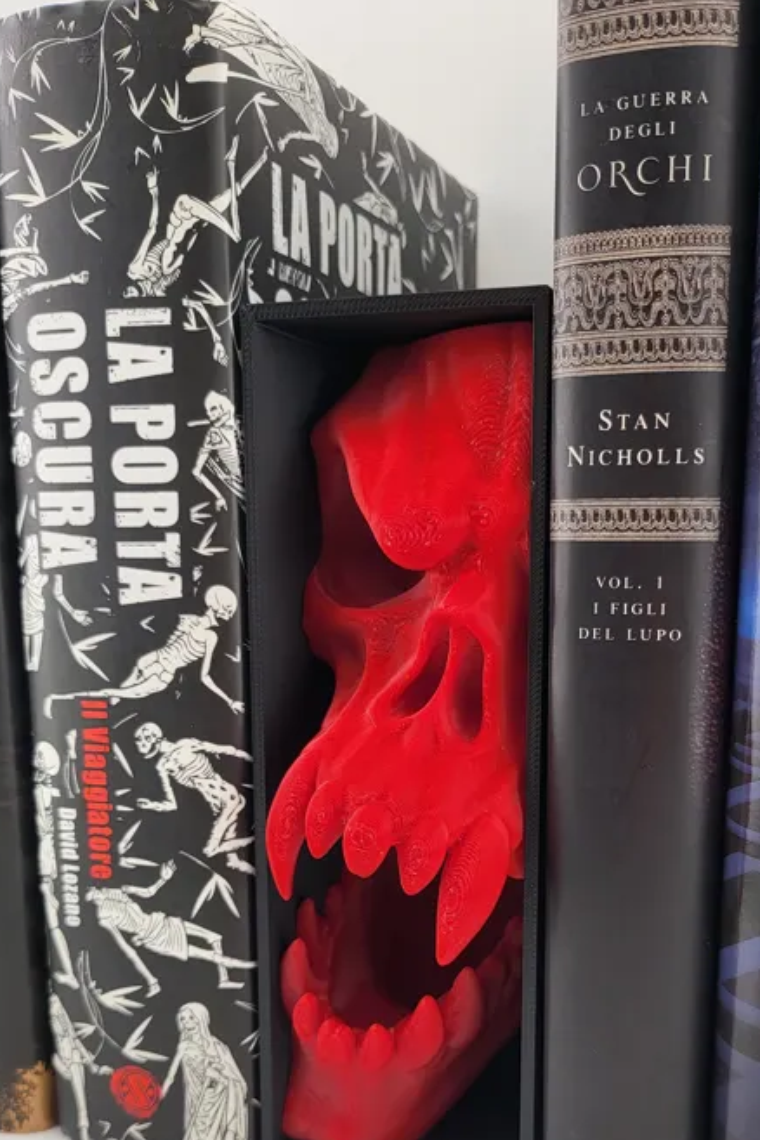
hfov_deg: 35.0
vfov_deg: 49.3
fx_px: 1203
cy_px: 812
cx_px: 430
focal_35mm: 38
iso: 40
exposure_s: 1/215
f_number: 1.8
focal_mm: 5
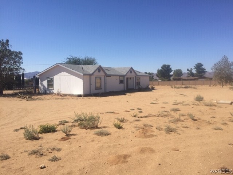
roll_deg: -1.4
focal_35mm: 29
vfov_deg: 48.2
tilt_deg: -4.7
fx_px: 195
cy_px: 88
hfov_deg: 61.7
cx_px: 116
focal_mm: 4.15
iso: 32
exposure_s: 1/3049
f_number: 2.2
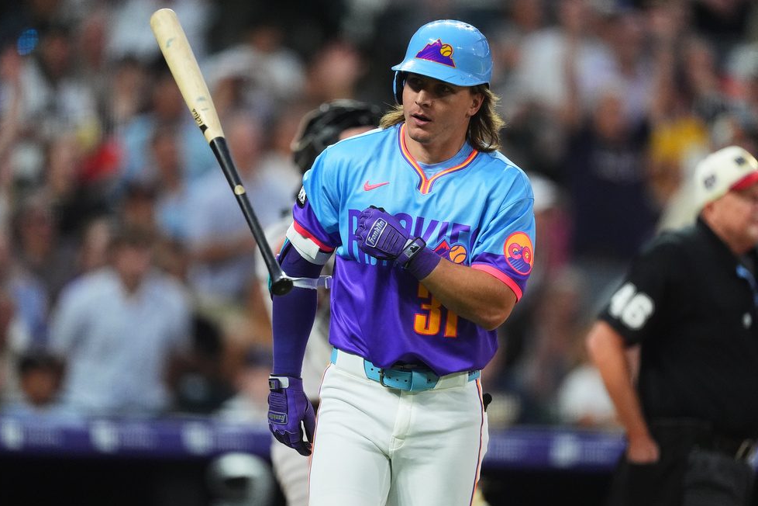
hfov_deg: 3.3
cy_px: 252
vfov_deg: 2.2
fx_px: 13222
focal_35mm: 628
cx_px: 386
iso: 4000
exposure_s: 1/2000
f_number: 4
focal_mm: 600
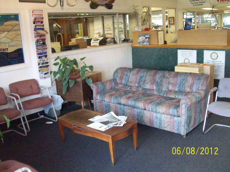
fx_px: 239
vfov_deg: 39.7
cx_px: 115
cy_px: 86
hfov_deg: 51.4
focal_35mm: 36
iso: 800
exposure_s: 1/91.8
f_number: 2.7
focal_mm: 6
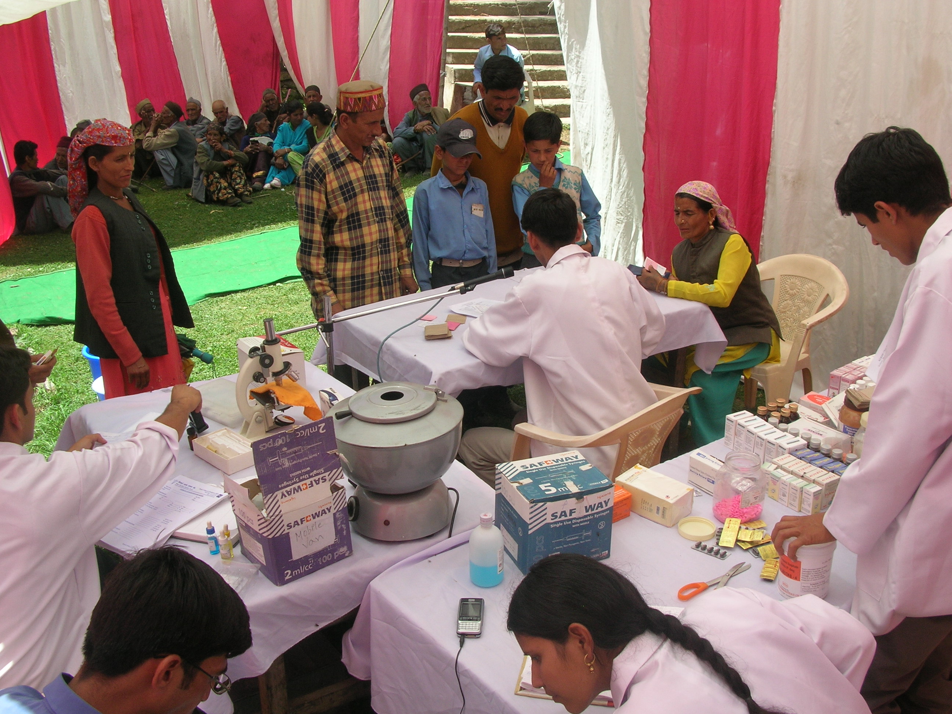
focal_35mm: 35
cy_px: 357
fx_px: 963
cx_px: 476
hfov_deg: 52.6
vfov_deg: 40.7
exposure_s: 1/130
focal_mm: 5.8
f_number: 5.6
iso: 50
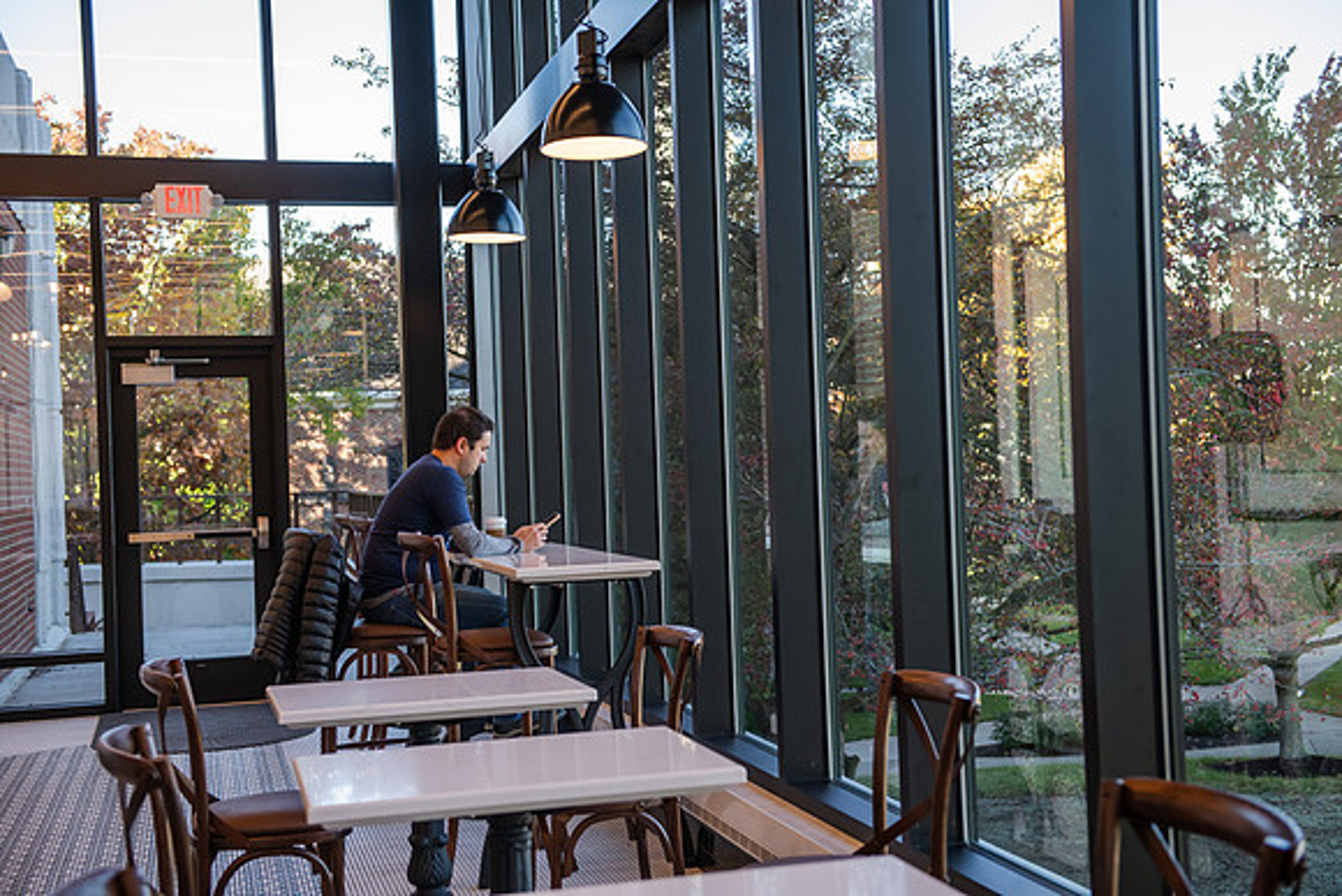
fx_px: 1790
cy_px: 448
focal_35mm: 48
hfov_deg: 41.1
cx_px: 671
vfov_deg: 28.1
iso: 640
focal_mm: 48
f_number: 3.5
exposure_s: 1/320
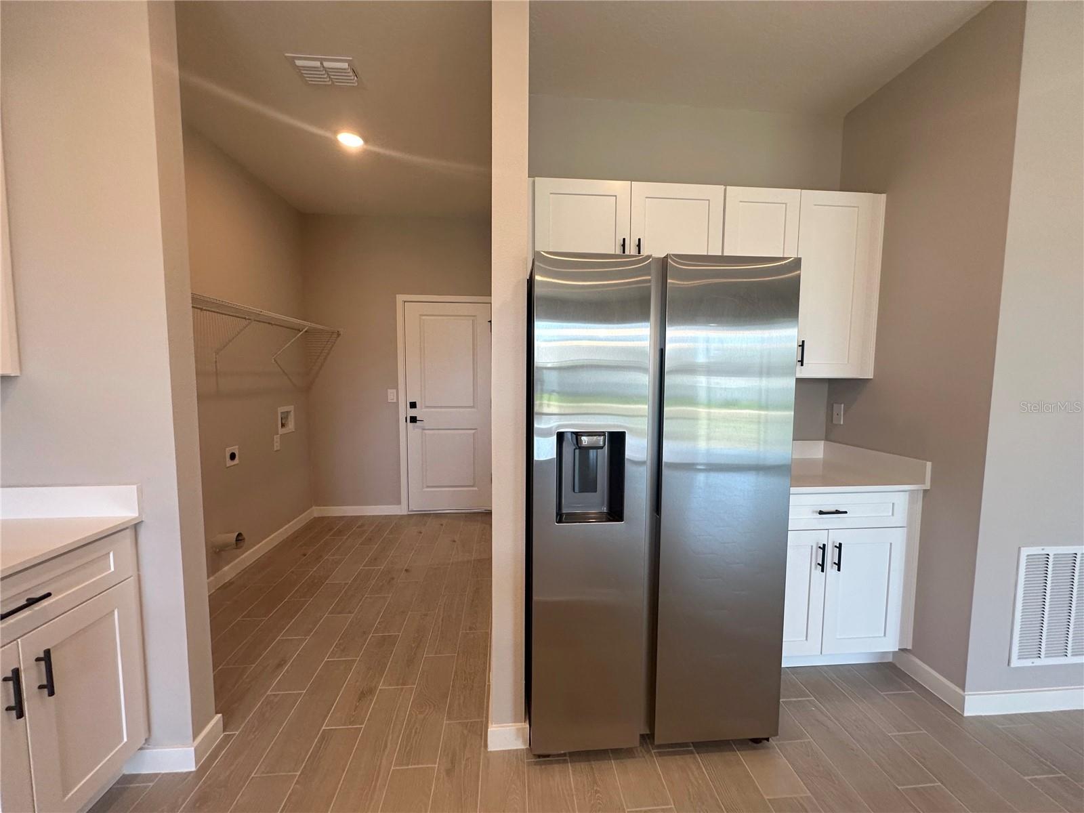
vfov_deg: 85.7
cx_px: 542
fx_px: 438
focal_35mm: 14
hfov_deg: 102.1
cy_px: 406
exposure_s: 1/120
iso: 200
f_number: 2.2
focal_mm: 2.22
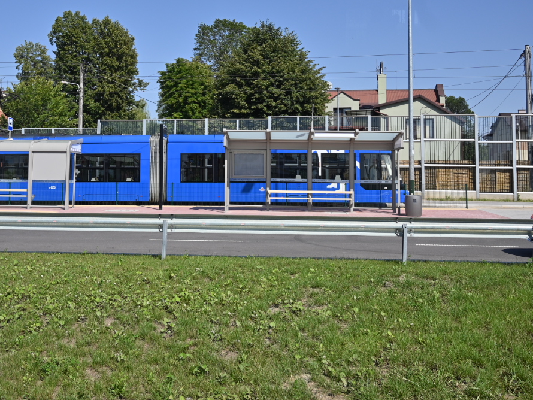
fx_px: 647
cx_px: 207
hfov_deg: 44.5
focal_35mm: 42
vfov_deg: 34.0
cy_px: 128
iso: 140
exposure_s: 1/1000
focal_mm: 24
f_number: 4.5
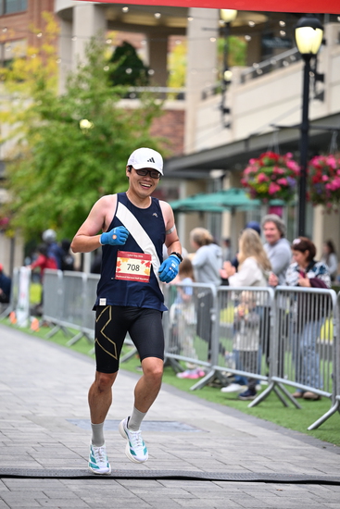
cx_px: 170
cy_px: 254
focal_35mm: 125
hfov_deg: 11.0
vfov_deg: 16.4
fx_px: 1770
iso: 1250
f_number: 2.8
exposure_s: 1/2000
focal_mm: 125
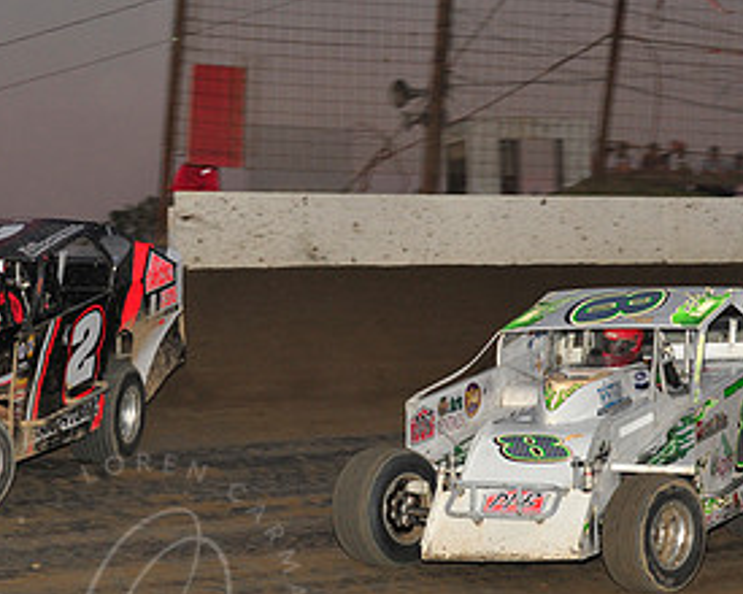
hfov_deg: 12.2
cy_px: 367
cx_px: 143
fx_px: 3474
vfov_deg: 9.8
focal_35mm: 158
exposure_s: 1/320
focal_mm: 80
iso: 1000
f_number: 7.1
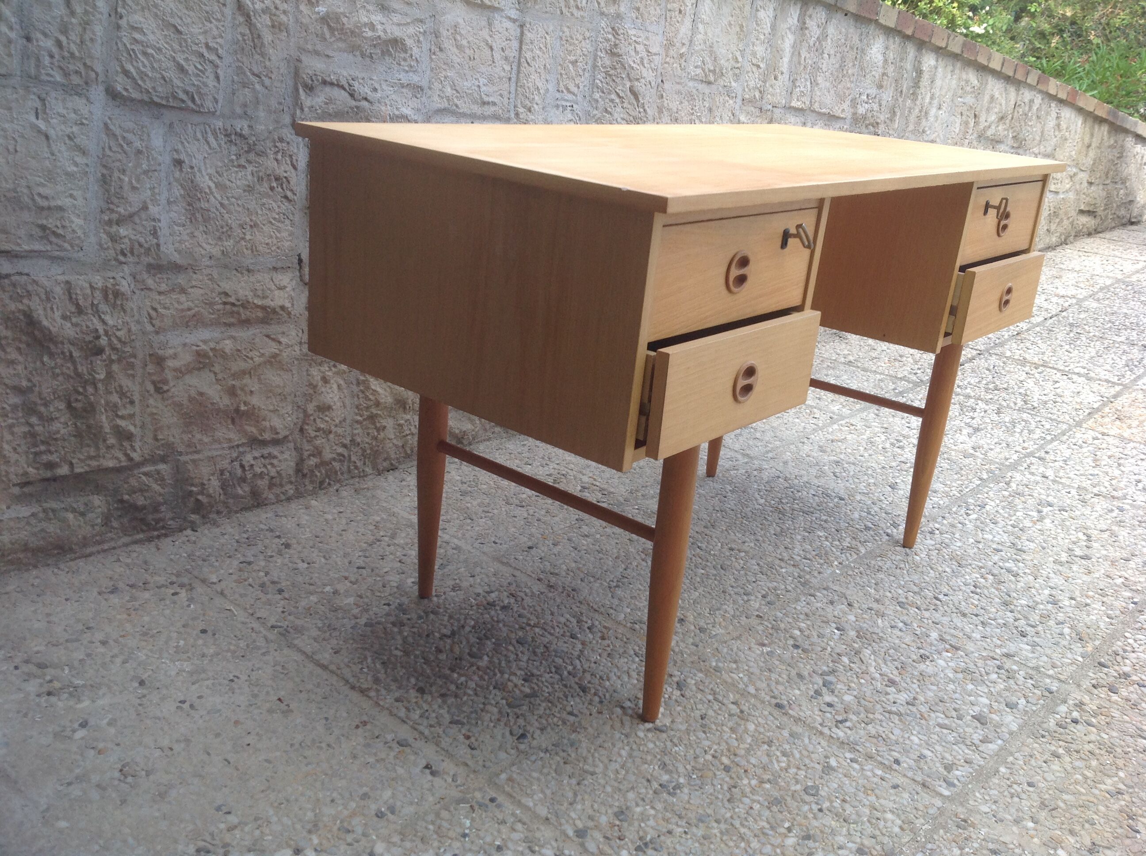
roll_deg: -8.7
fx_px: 1157
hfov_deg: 52.7
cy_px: 428
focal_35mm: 35
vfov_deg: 40.6
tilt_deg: -14.4
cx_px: 573
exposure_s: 1/340
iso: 50
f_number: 2.4
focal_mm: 4.28
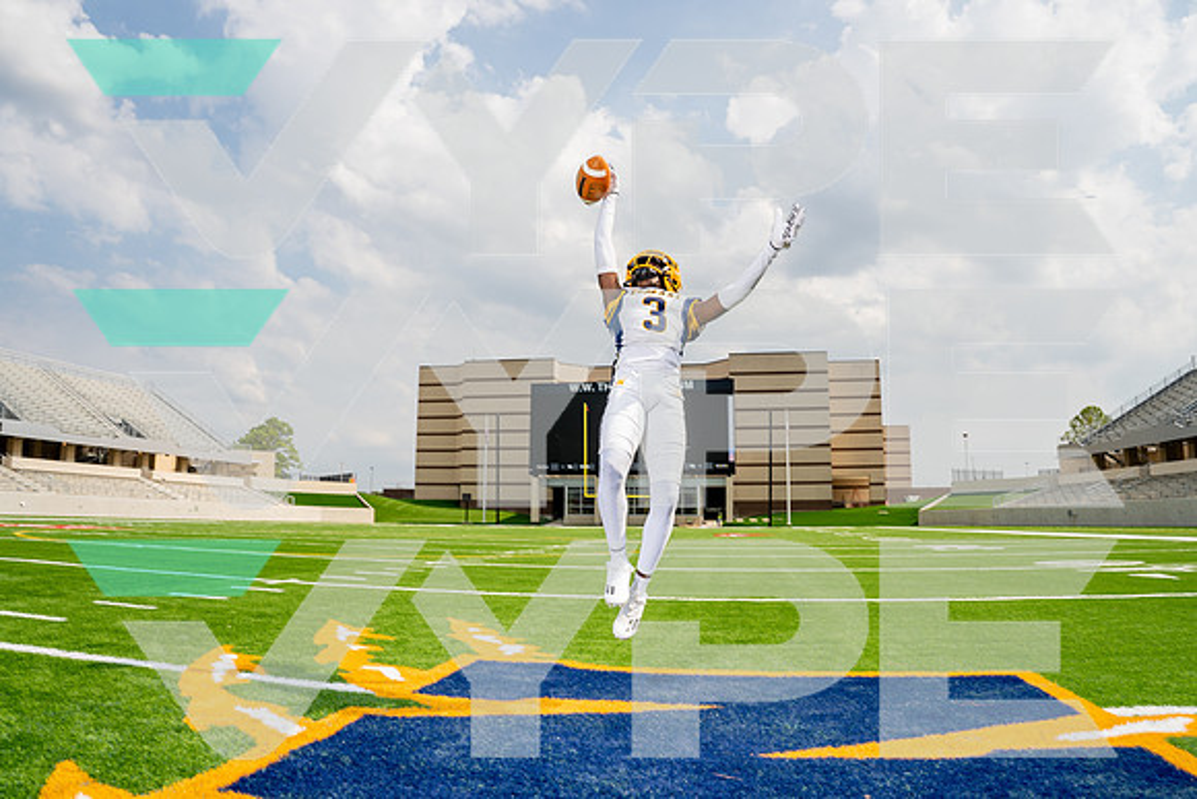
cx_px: 598
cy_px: 400
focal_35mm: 23
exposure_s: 1/250
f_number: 8
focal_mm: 20
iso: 100
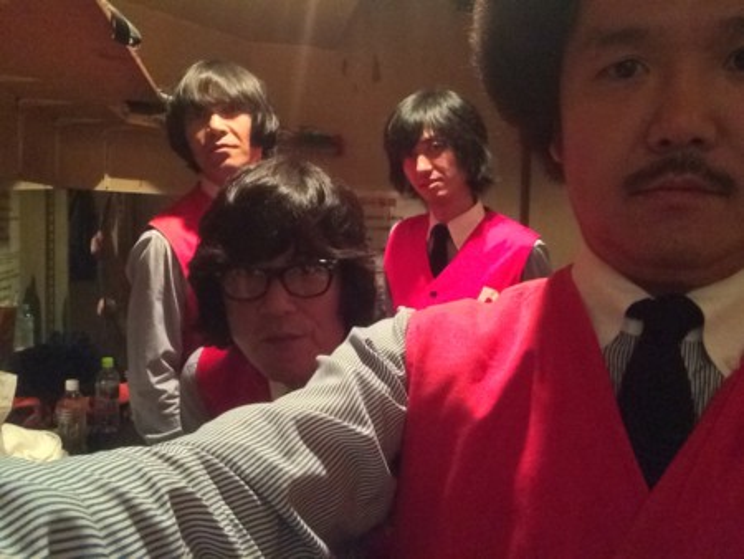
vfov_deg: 43.0
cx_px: 372
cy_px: 280
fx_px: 710
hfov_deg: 55.3
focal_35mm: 33
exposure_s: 1/15
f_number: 2.4
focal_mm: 2.15
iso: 1250
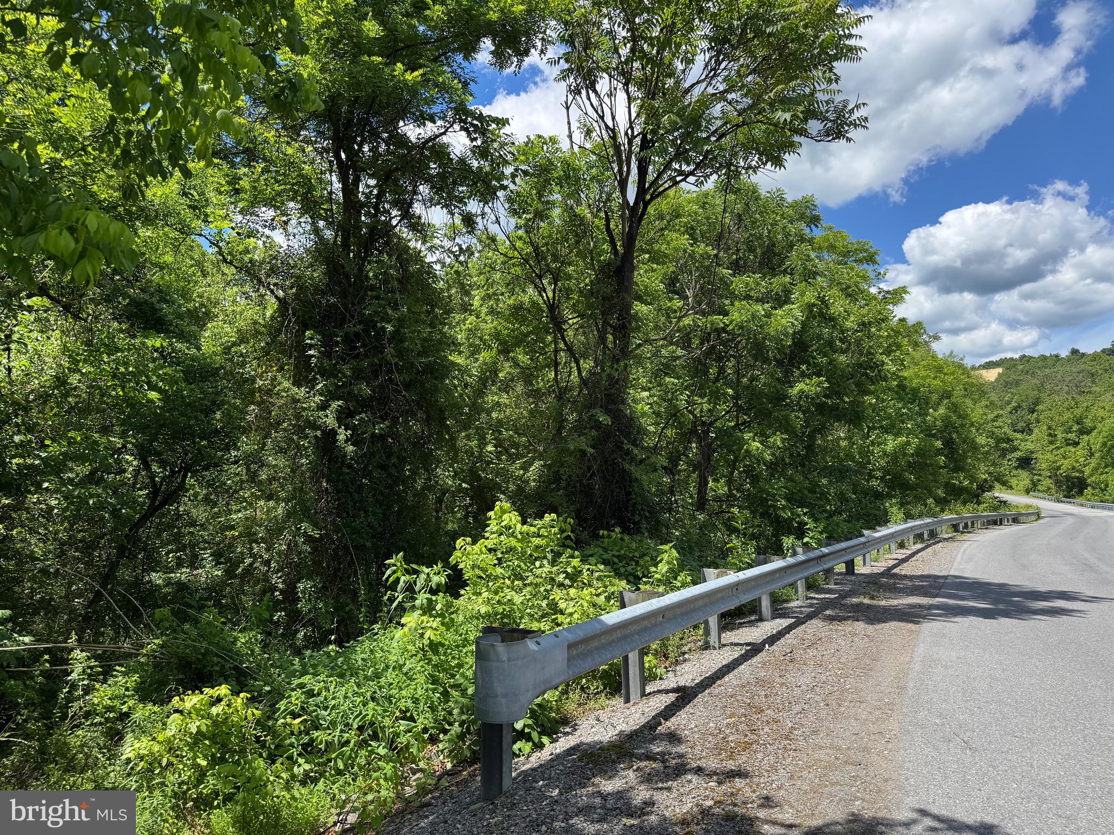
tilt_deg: +3.0
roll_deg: -0.2
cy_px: 418
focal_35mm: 24
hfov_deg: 71.6
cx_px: 557
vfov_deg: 56.8
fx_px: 772
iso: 80
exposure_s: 1/2174
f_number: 1.78
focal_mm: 6.76
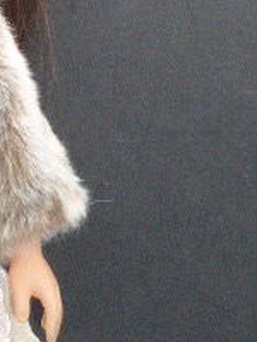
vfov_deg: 15.4
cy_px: 221
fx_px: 1267
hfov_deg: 11.2
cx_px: -108
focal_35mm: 128
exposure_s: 1/60
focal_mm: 6.9
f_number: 3.9
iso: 500
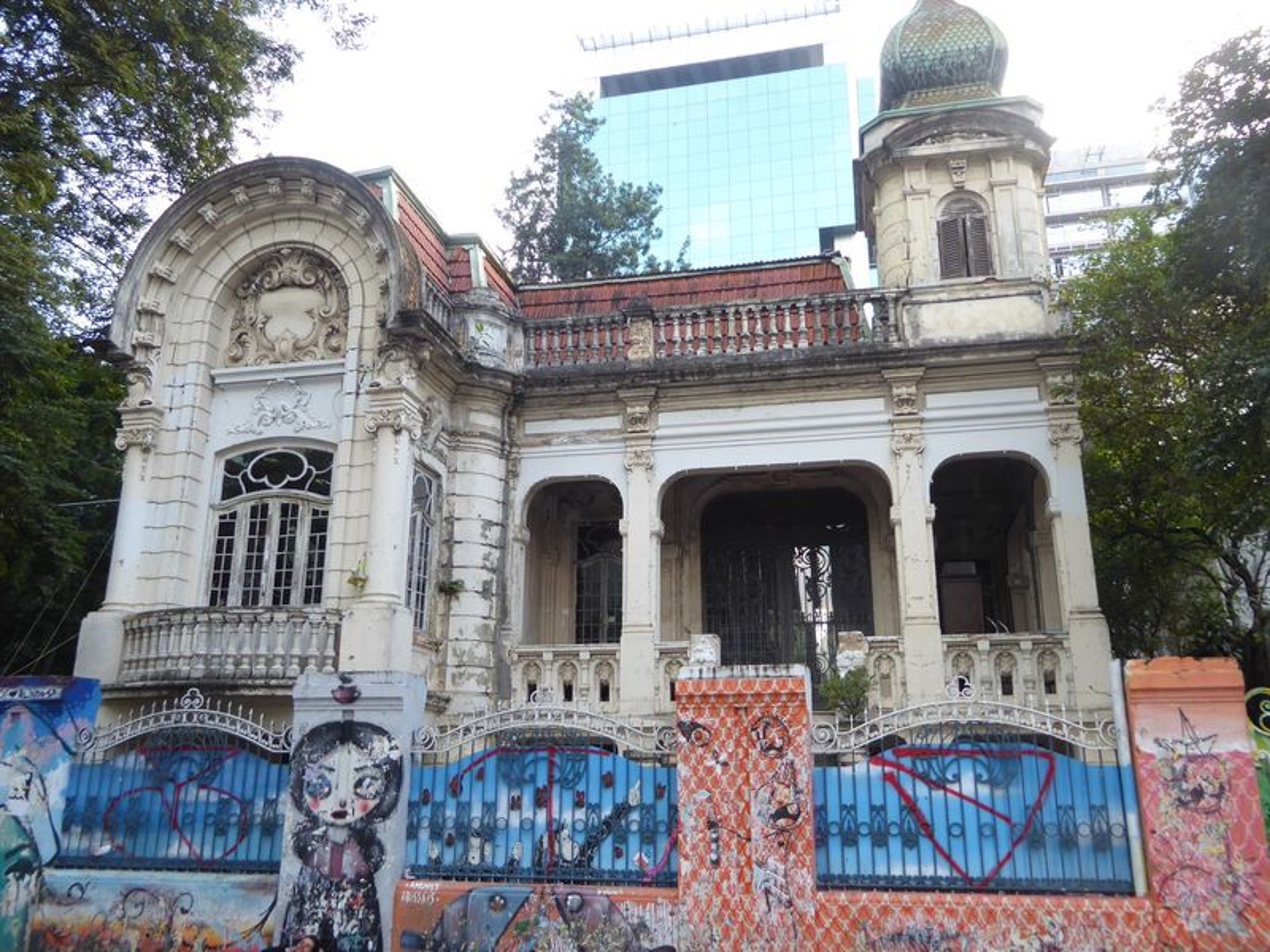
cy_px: 476
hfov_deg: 61.7
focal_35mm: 29
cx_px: 635
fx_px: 1064
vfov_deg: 48.2
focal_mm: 5
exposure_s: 1/60
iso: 160
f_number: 3.5
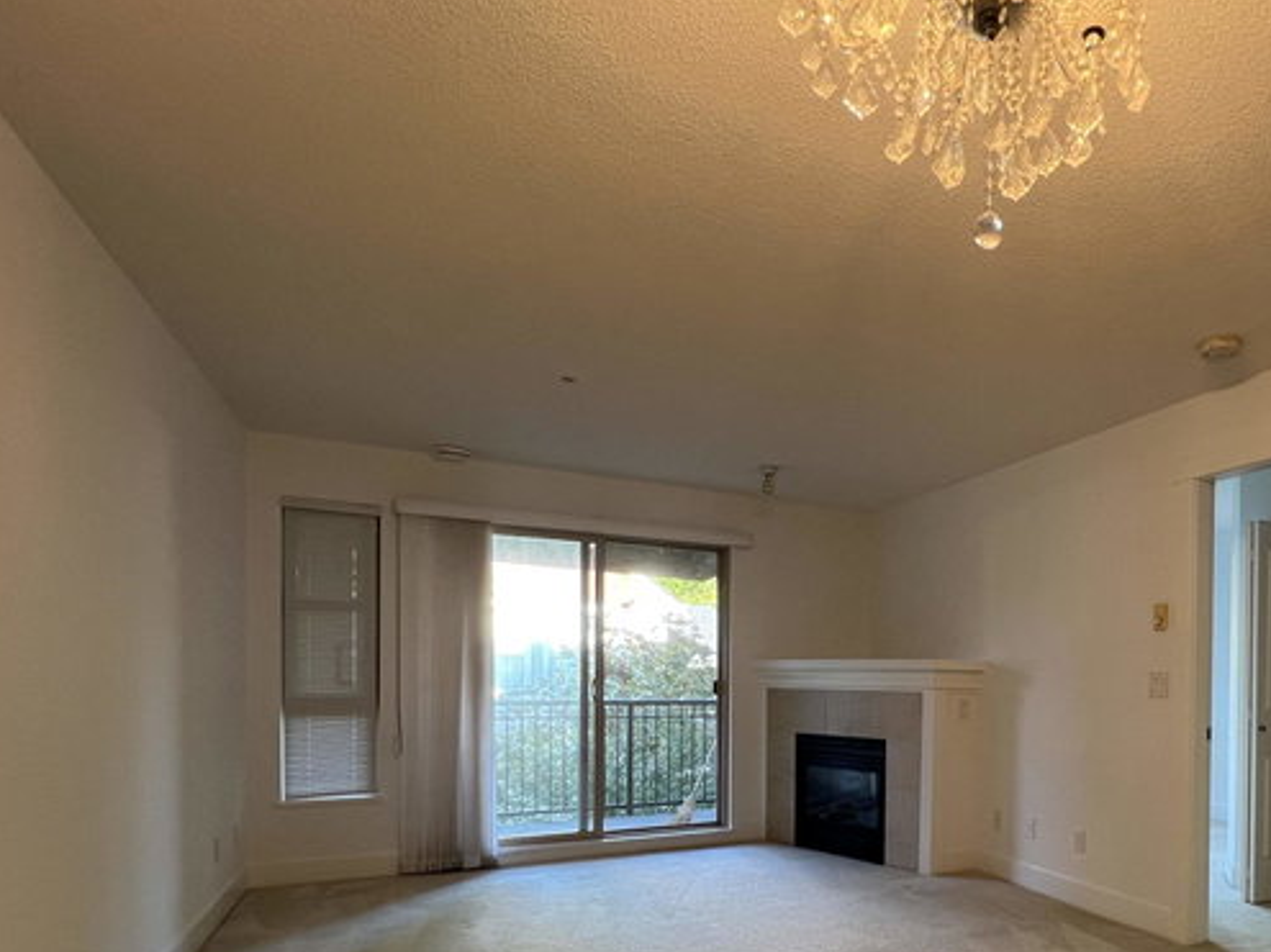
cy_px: 688
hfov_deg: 73.1
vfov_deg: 60.7
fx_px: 771
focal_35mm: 21
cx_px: 963
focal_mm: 1.57
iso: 160
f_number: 1.8
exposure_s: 1/60
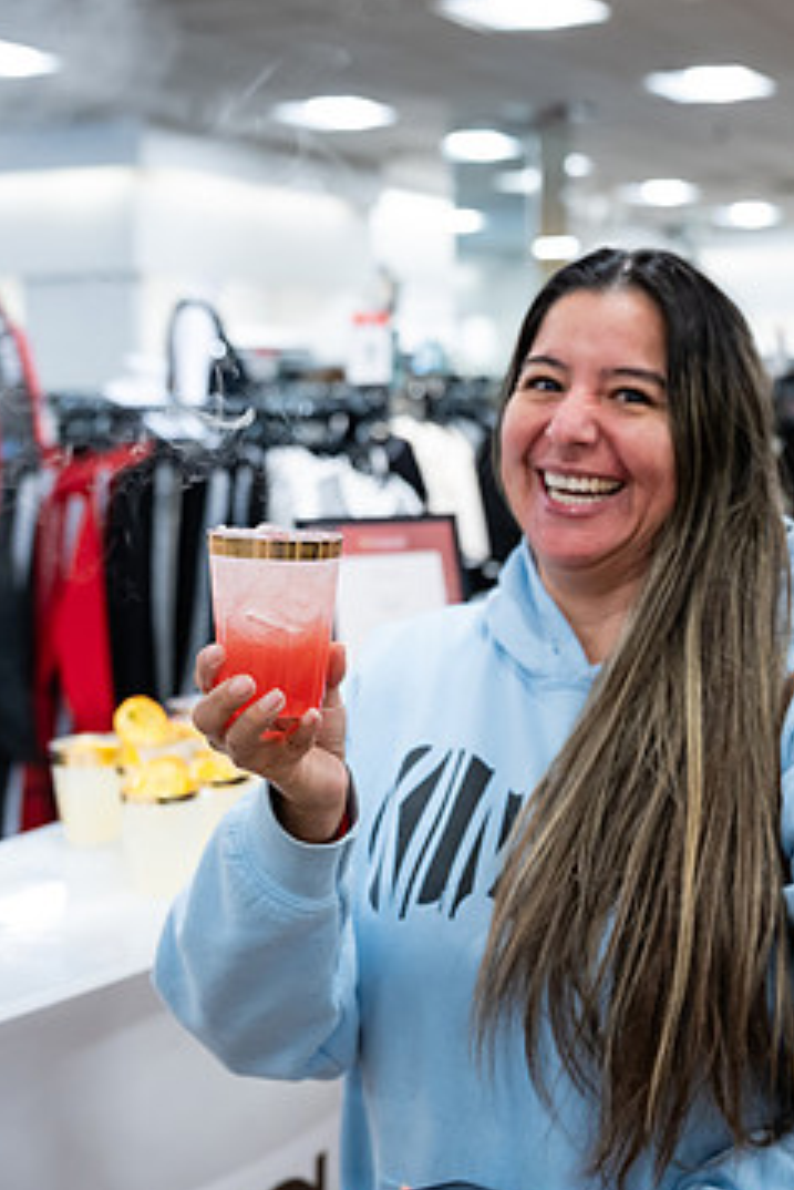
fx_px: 1851
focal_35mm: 56
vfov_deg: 35.6
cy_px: 607
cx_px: 555
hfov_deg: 24.1
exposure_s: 1/100
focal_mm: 34
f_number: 3.2
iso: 1000
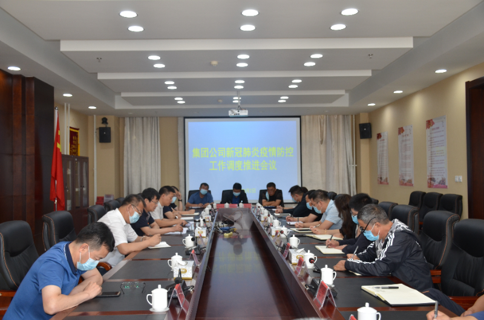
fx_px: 483
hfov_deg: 53.2
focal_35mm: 36
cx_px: 242
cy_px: 160
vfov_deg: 36.7
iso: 400
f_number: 3.8
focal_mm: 24
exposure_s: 1/100
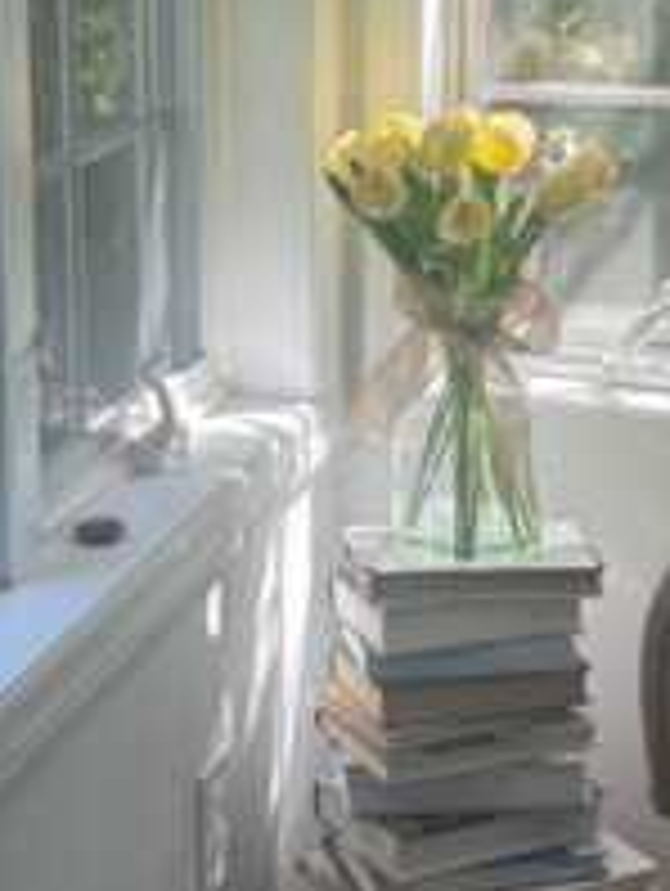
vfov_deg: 20.6
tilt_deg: -7.7
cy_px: 58
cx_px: 135
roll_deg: +1.3
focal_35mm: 93
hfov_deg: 15.8
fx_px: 2395
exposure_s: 1/121
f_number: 1.78
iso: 64
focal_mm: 6.76
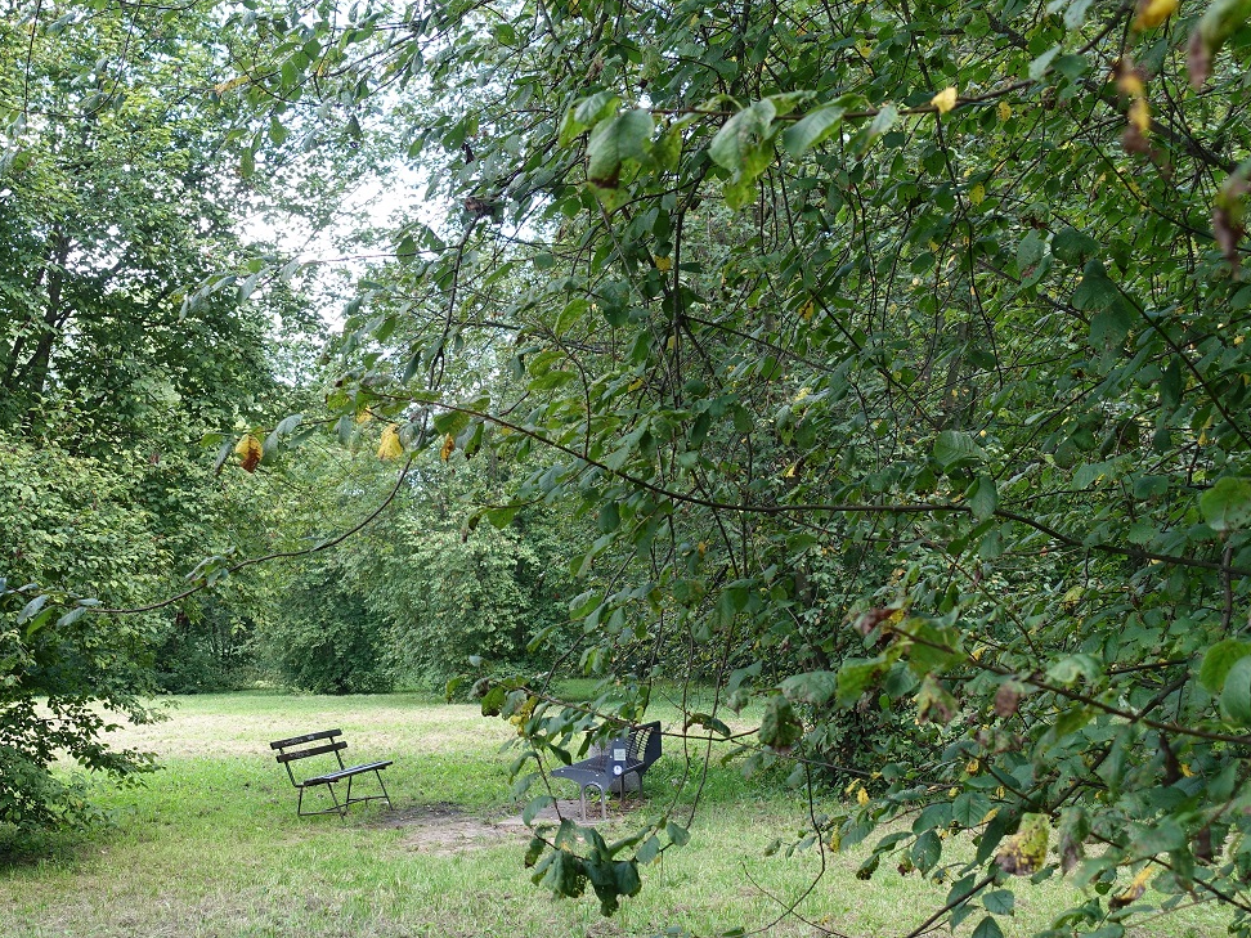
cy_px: 542
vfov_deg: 31.5
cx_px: 382
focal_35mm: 46
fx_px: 1662
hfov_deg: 40.5
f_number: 3.5
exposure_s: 1/80
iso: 125
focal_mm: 12.48
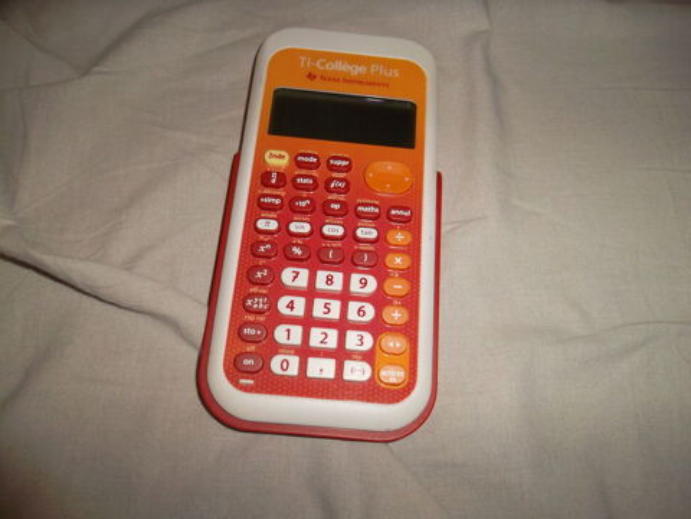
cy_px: 260
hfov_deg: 65.3
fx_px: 539
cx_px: 346
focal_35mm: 27
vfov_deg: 51.4
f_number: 3.5
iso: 100
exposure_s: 1/15
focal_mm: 4.9
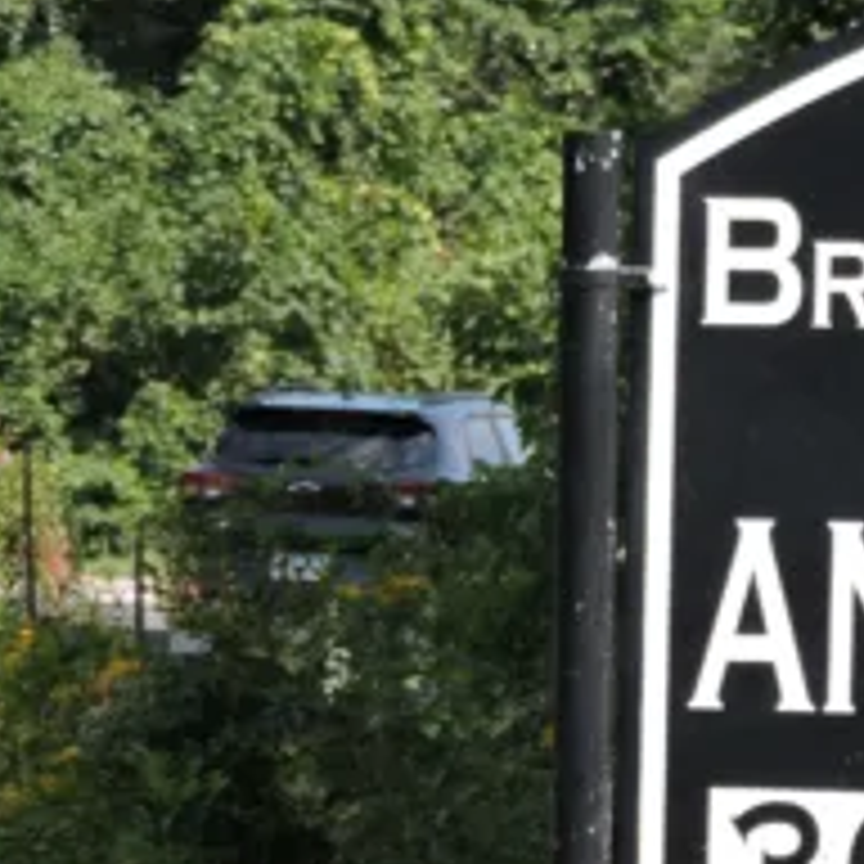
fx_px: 13442
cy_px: 688
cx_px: 1361
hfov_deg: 3.7
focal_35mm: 476
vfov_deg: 3.7
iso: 100
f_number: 4.4
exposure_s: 1/320
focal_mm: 27.6
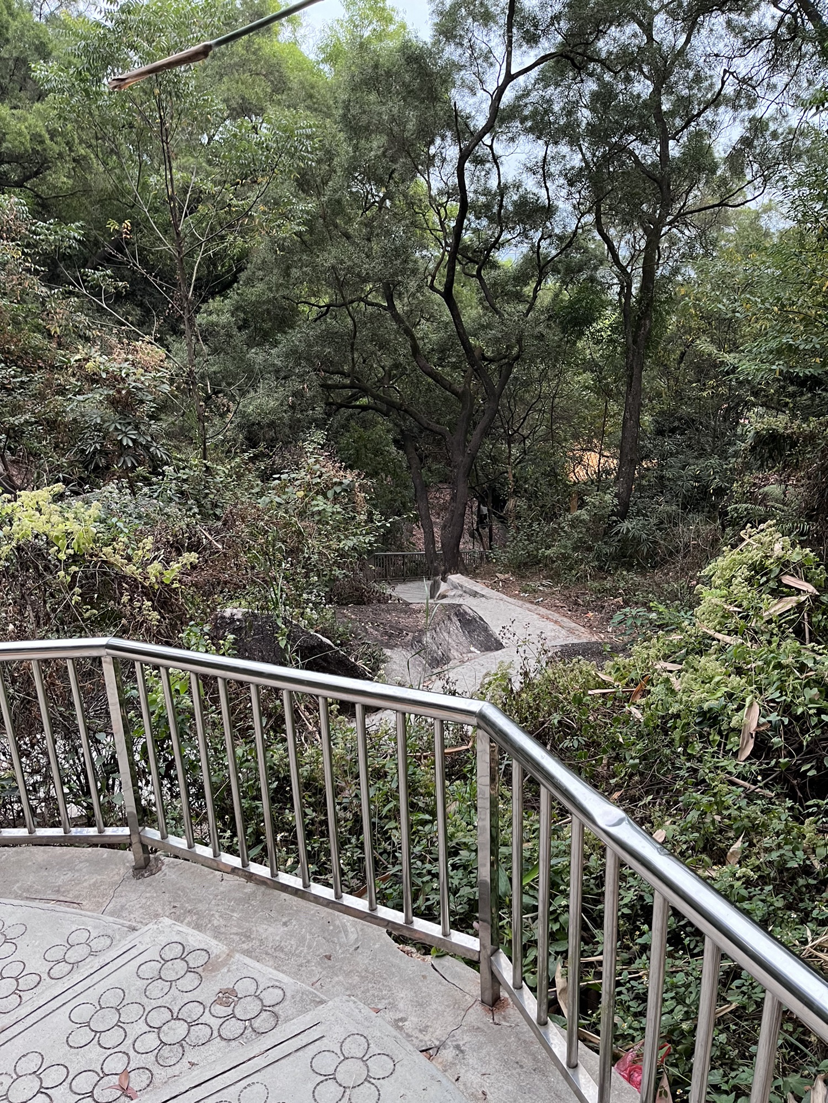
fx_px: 829
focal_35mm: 26
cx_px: 414
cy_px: 552
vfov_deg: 67.3
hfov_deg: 53.1
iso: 200
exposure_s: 1/60
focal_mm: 5.1
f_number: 1.6
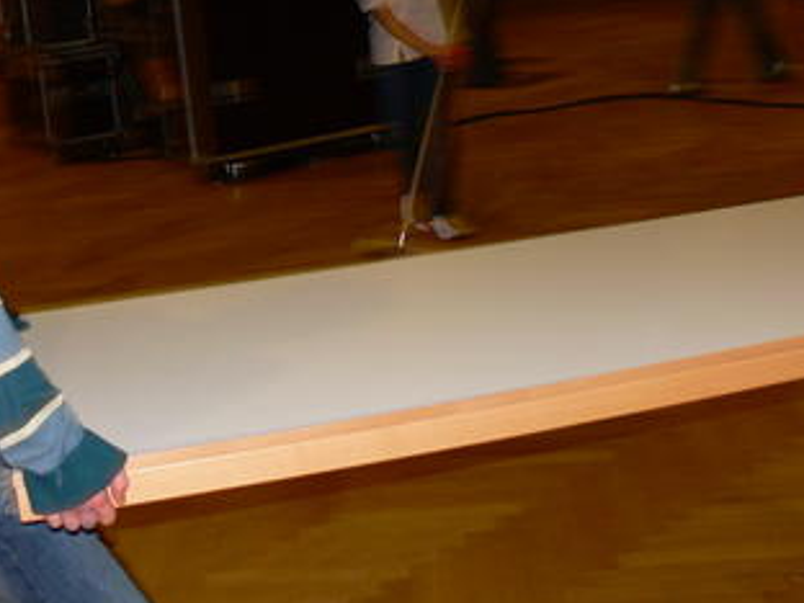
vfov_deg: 27.2
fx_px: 1231
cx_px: 340
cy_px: 160
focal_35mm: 53
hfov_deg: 36.1
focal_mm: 7.4
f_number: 2.8
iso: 100
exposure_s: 1/30
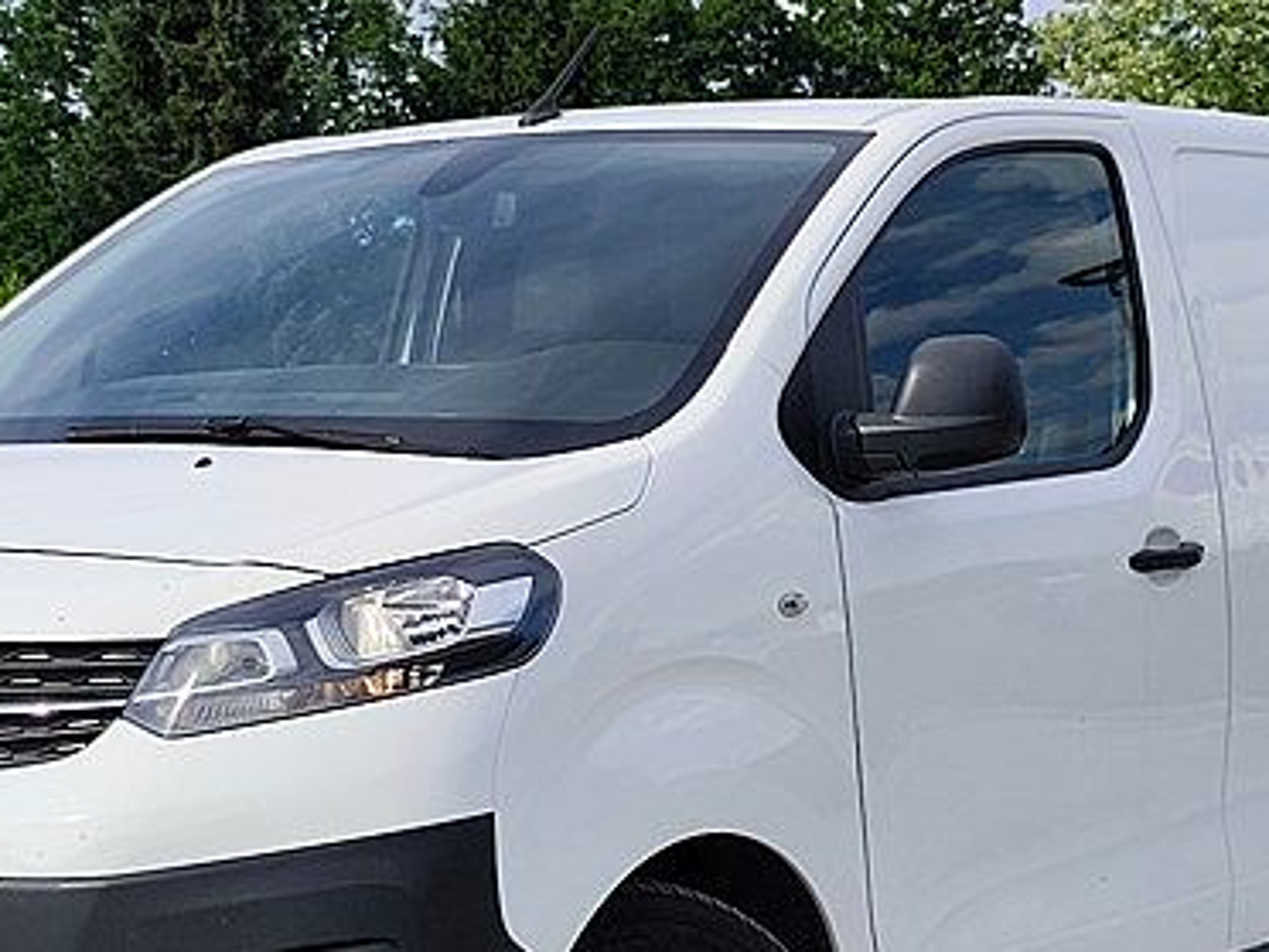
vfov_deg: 14.9
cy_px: 505
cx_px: 648
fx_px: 3629
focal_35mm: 99
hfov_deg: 19.8
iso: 50
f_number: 1.65
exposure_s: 1/1301
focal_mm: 6.19
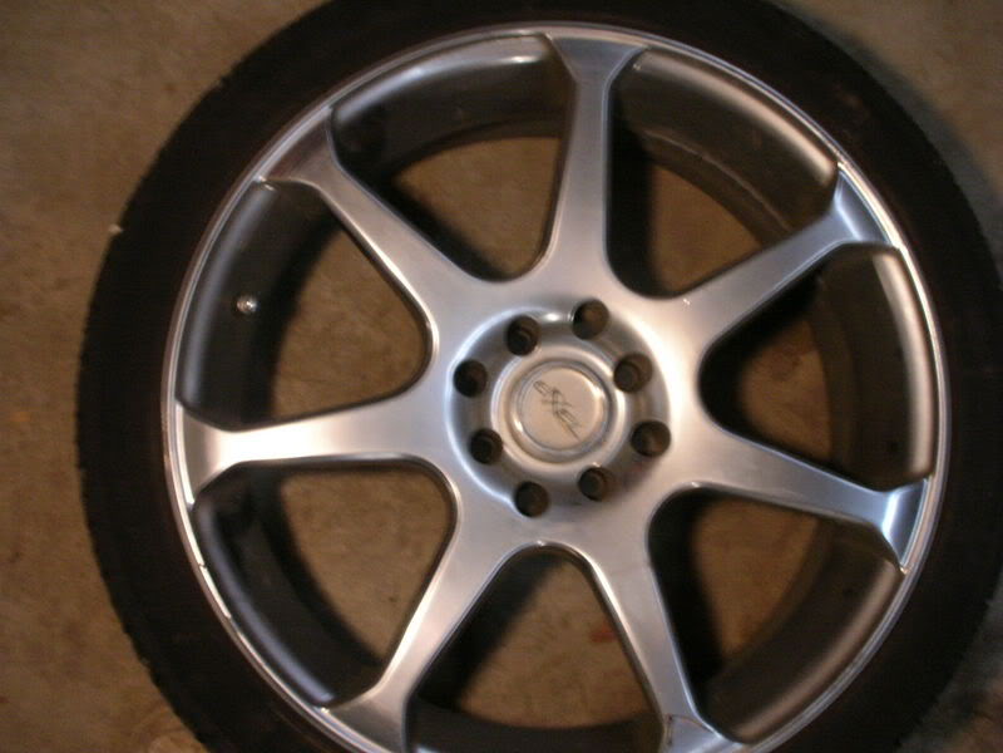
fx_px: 1536
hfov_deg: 36.2
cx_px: 502
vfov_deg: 27.5
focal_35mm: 53
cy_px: 376
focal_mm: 8.8
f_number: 3.7
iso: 200
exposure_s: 1/3.5
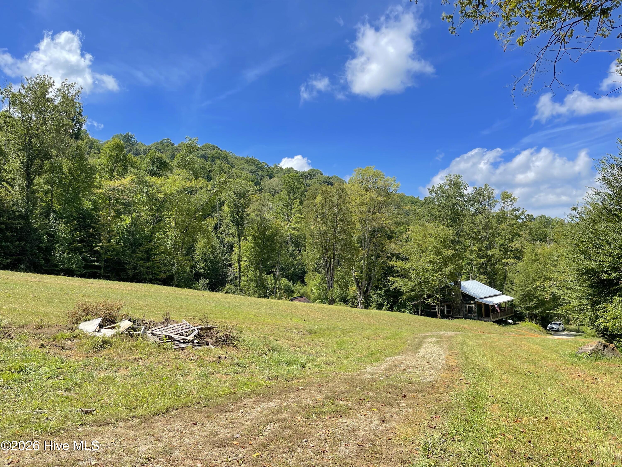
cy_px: 234
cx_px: 311
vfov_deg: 53.1
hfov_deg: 67.3
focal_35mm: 26
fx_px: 467
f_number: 1.6
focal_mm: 5.1
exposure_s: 1/2924
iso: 32
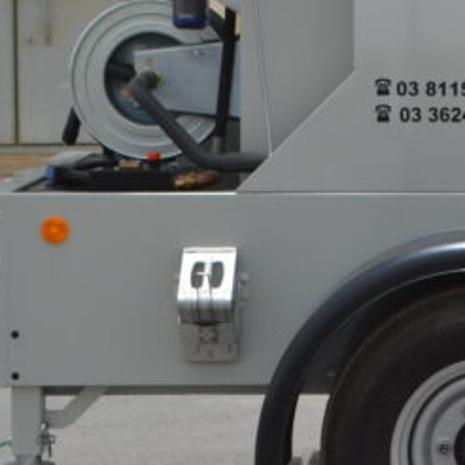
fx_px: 2416
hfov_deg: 10.8
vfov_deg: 10.9
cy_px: 24
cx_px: 548
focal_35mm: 159
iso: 100
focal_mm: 30
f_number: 8
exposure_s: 1/250
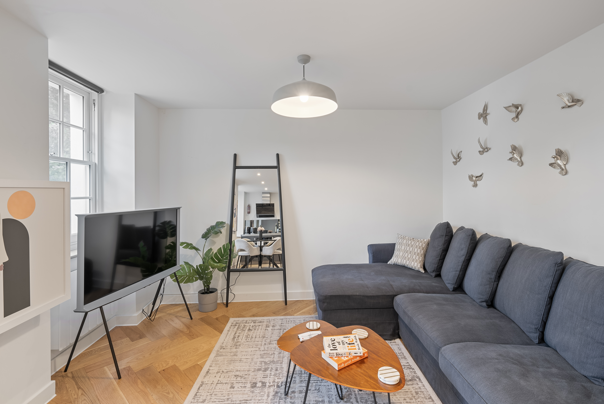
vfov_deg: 73.8
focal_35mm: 16
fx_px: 269
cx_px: 302
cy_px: 202
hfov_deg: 96.7
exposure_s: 5
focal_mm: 16
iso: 100
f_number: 9
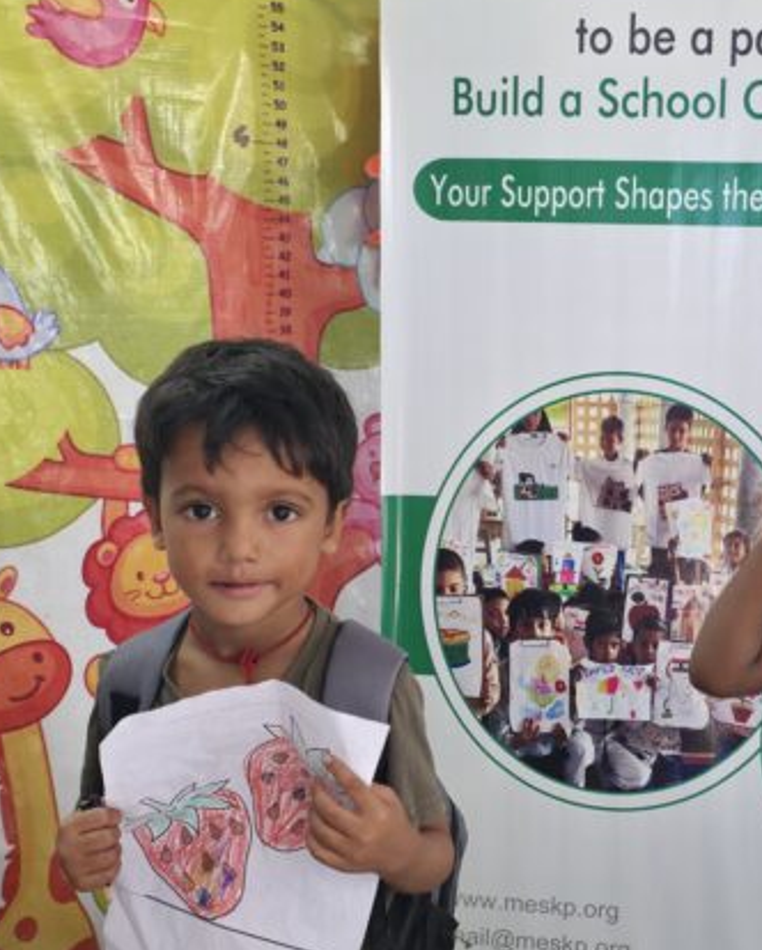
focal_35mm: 39
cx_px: 574
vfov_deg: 46.8
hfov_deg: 37.3
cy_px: 512
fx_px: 1098
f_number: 1.7
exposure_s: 1/50
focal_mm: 6.3
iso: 160
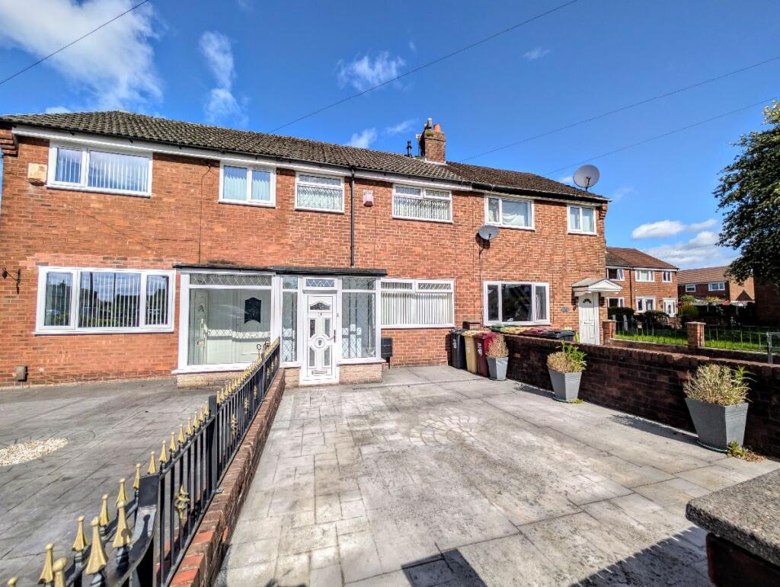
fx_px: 271
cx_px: 390
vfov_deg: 94.6
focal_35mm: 12
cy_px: 294
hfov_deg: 110.5
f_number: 1.7
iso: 45
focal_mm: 2.02
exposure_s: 1/6536
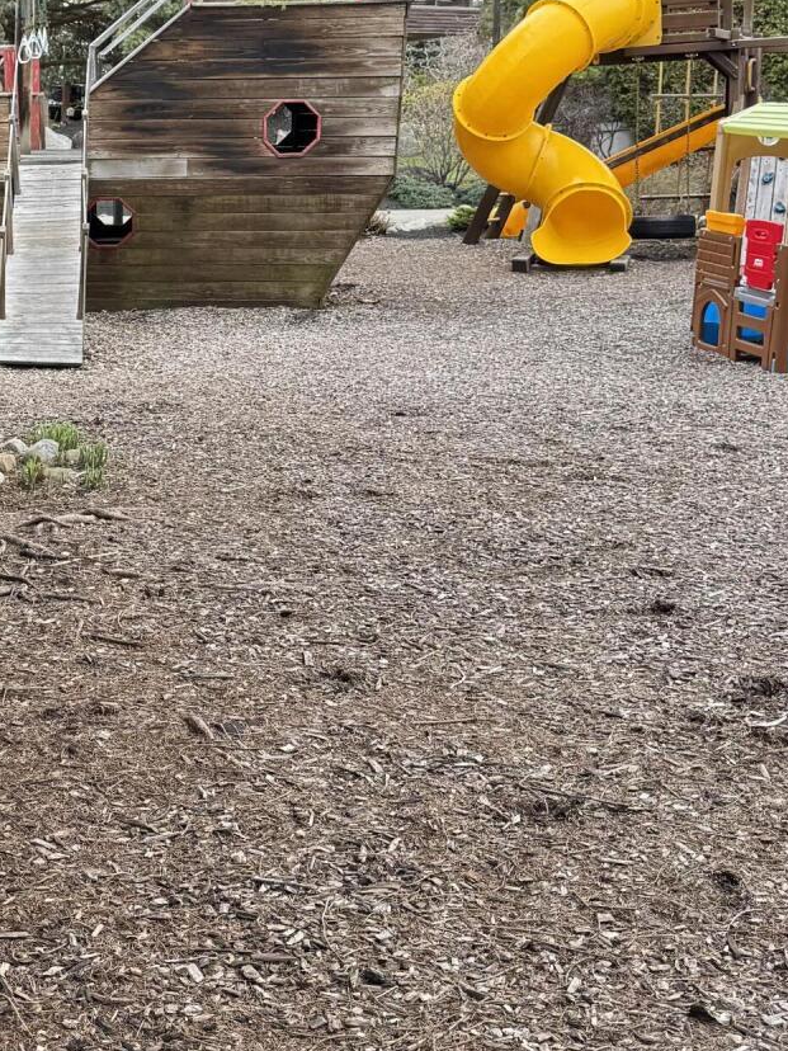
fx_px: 1760
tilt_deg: -8.1
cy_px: 432
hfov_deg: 24.0
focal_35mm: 58
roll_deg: +1.8
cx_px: -23
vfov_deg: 33.1
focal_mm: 6.76
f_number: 1.78
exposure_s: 1/588
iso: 80
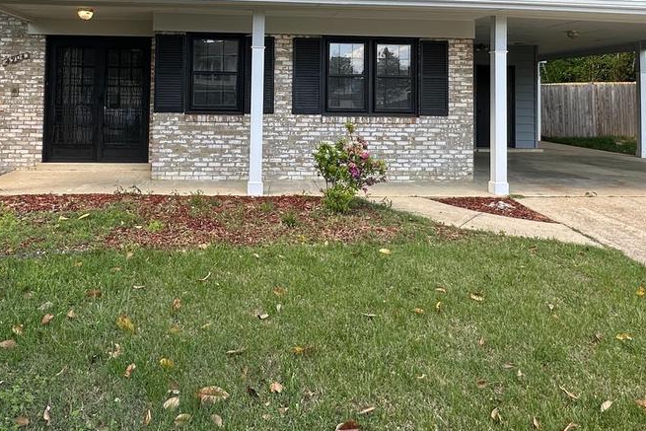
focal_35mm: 32
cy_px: 73
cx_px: 289
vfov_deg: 39.2
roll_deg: -0.8
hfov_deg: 58.6
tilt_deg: +2.5
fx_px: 574
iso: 40
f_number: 2.2
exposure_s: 1/284
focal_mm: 2.22
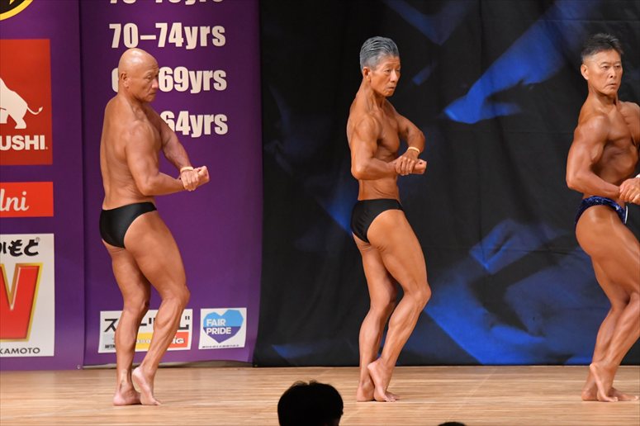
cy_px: 213
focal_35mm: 285
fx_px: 5064
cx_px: 320
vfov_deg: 4.8
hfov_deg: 7.2
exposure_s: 1/400
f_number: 5.6
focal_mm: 190
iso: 5600
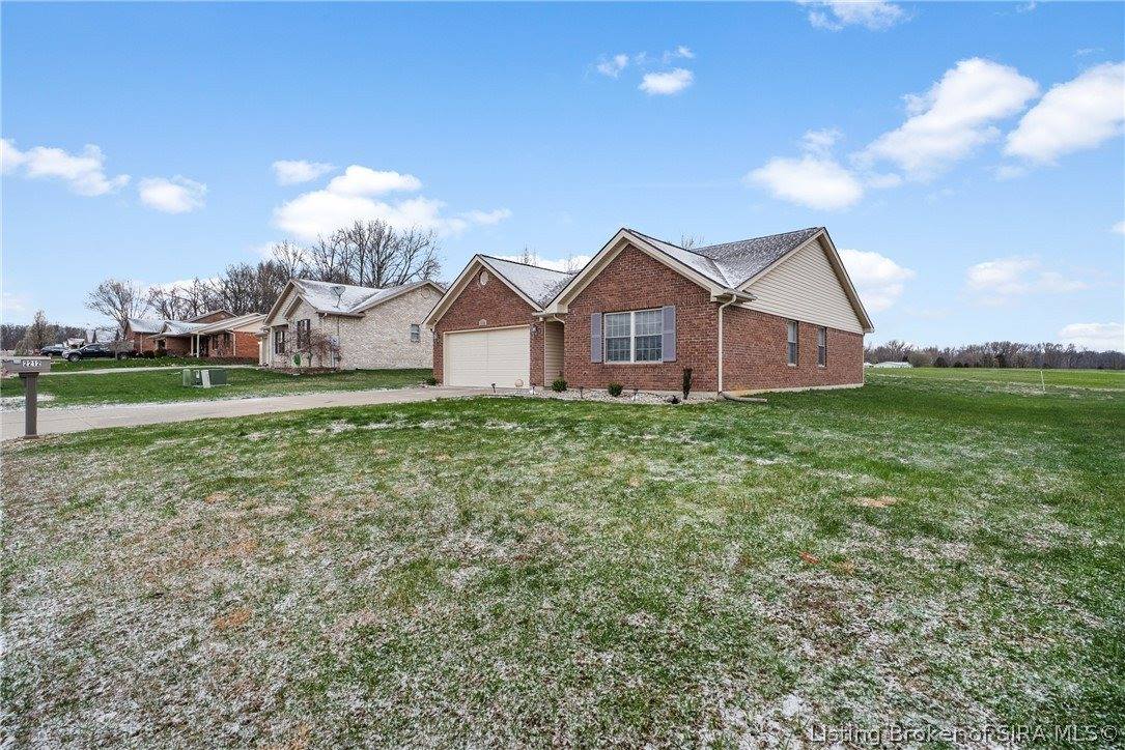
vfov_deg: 73.8
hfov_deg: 96.7
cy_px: 375
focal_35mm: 16
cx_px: 562
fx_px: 500
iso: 400
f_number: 11
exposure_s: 1/20
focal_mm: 16
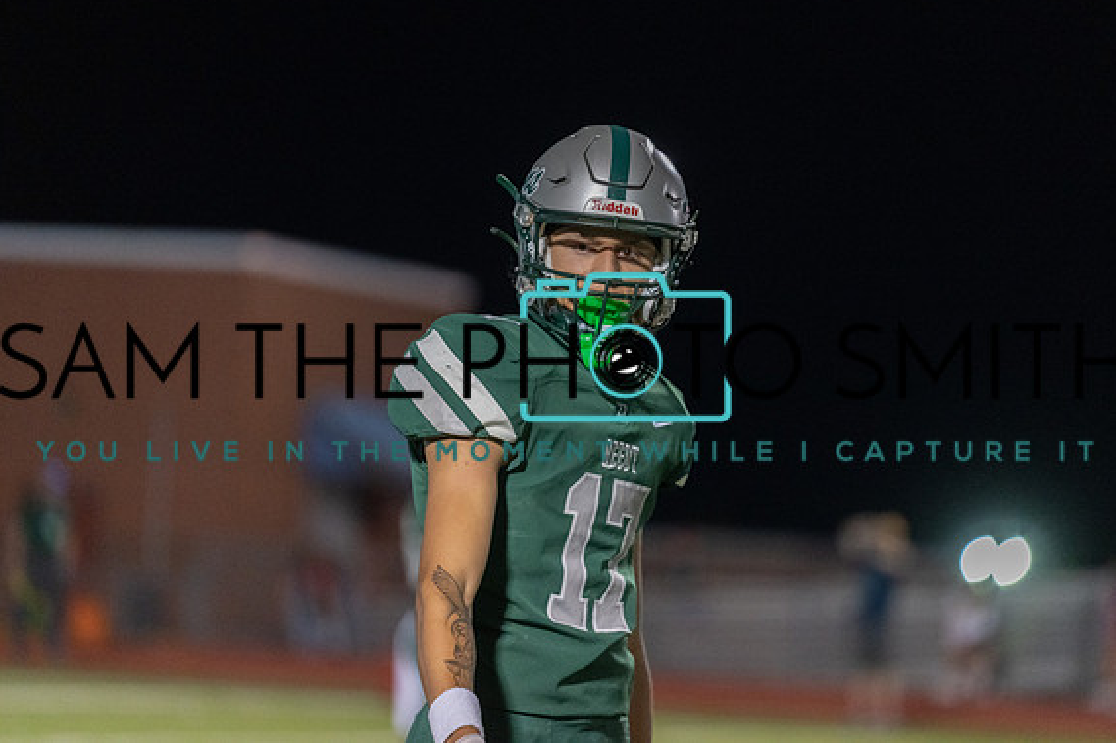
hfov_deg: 10.1
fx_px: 6322
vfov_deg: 6.7
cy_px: 366
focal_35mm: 204
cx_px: 565
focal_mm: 200
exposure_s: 1/1250
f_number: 2.8
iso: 6400
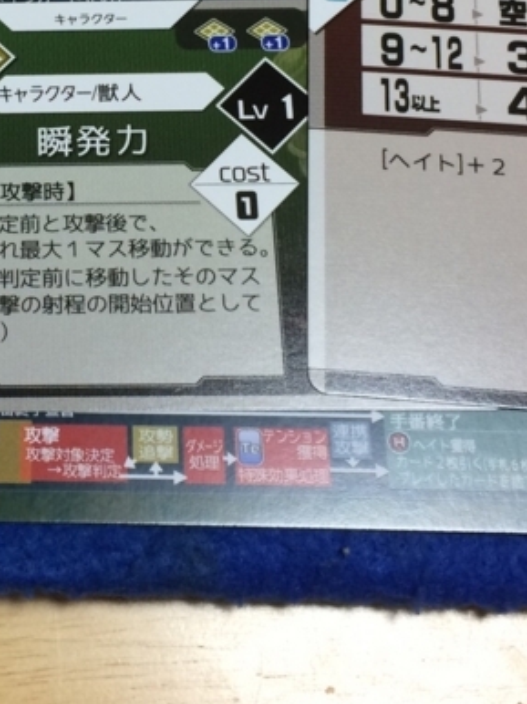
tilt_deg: -69.4
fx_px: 1565
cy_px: 98
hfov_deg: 18.6
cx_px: 2
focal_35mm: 77
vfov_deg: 24.8
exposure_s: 1/30
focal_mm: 4.15
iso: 80
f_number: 2.2
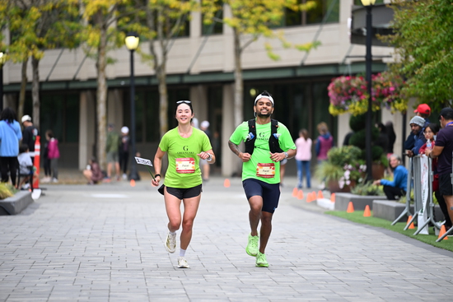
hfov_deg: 10.3
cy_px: 151
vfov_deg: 6.9
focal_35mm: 200
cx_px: 226
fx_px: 2517
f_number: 2.8
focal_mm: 200
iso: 800
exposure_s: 1/2000
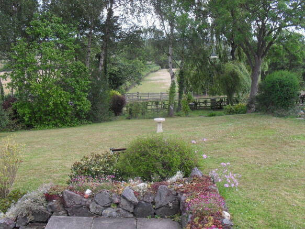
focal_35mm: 35
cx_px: 152
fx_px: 308
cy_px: 114
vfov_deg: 40.7
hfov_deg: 52.6
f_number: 3.2
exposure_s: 1/90
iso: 100
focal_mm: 6.3
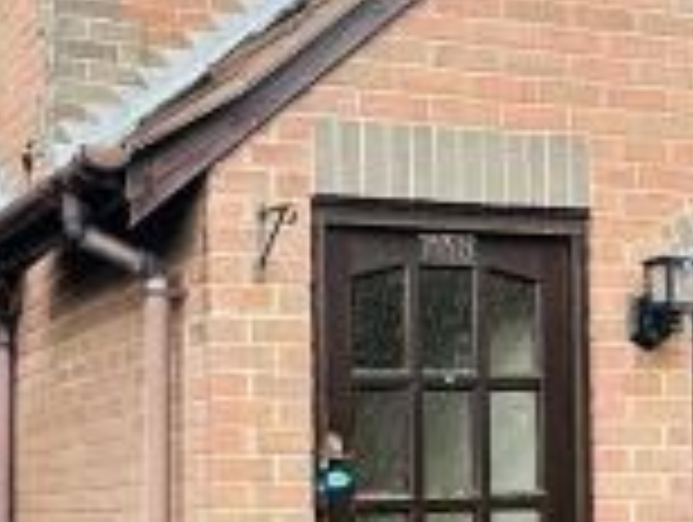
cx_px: 410
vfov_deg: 15.9
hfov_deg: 21.0
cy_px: 378
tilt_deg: -1.2
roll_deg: +1.8
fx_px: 1865
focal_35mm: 93
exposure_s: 1/181
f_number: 2.2
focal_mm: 2.22
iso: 40
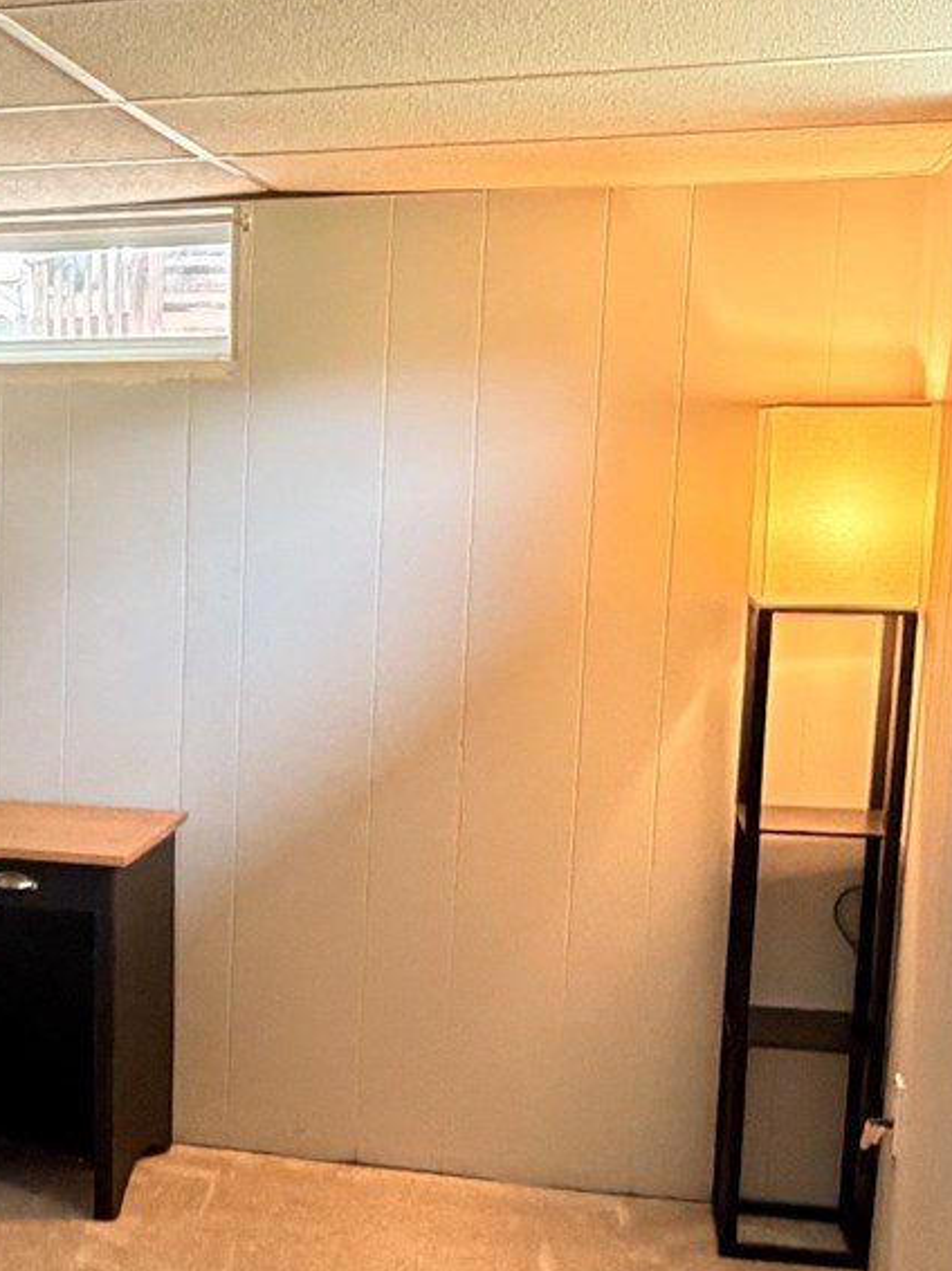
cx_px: -65
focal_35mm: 57
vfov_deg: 33.6
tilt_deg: -8.9
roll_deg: -1.1
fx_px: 2092
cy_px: 808
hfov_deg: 24.1
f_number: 2.2
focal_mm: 2.22
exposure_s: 1/60
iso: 800
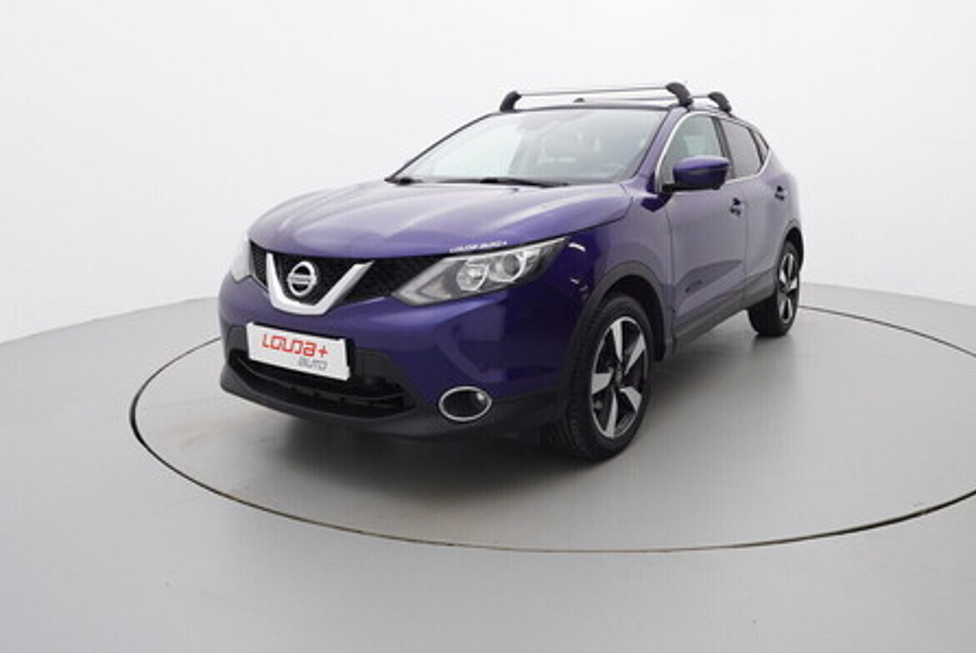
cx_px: 573
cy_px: 270
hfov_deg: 65.7
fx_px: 749
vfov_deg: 46.9
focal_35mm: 28
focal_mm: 15
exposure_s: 1/80
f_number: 5
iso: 200
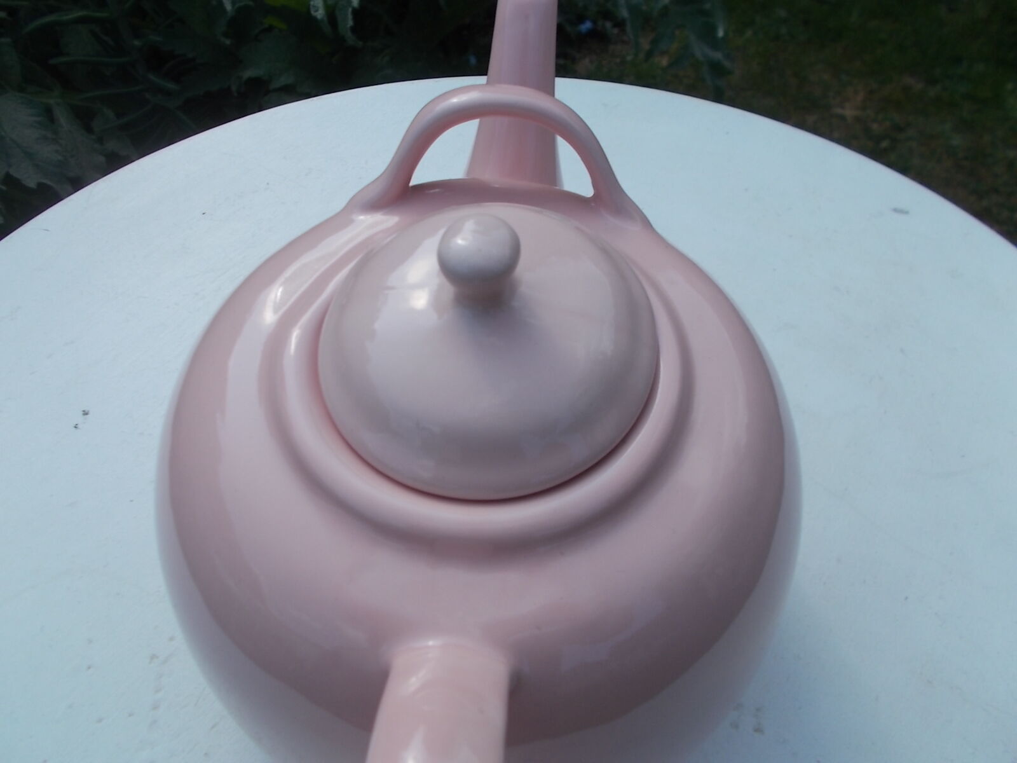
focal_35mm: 26
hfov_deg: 67.3
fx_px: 764
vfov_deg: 53.1
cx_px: 508
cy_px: 382
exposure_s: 1/160
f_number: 8
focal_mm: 4.6
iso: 80
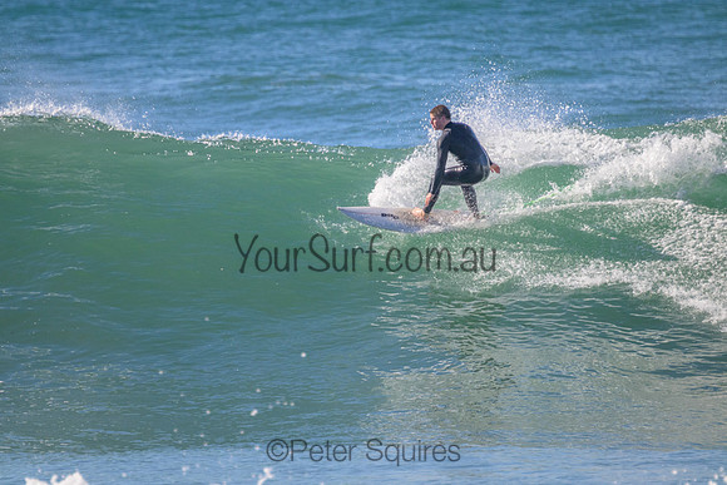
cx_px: 364
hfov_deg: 2.6
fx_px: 16159
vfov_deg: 1.7
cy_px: 242
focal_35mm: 800
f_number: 11
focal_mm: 800
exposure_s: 1/2000
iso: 1600
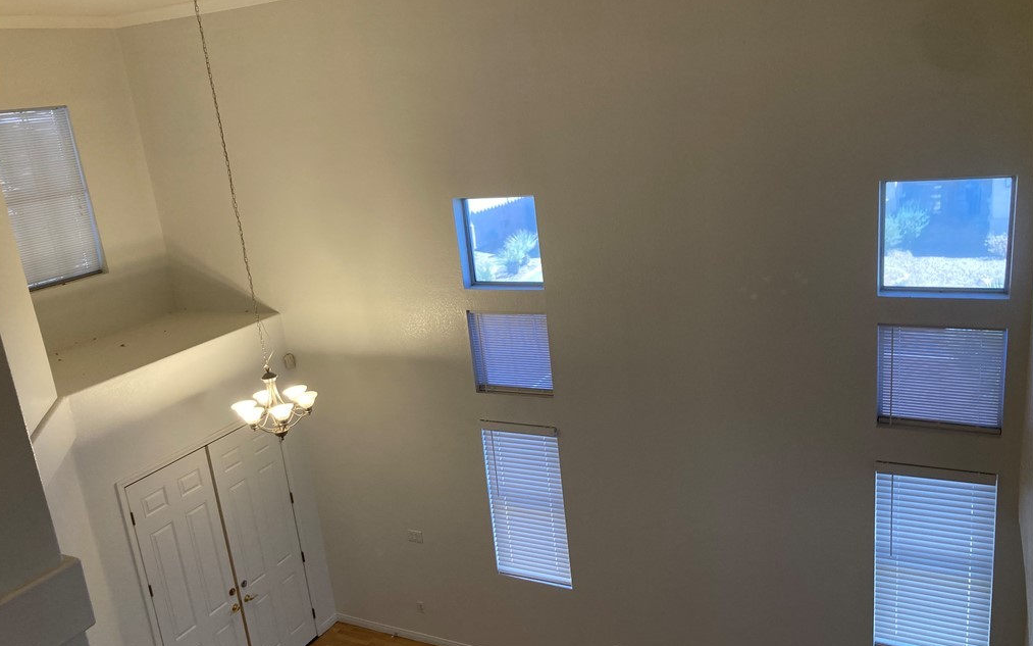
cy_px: 355
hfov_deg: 62.9
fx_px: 845
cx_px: 514
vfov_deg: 41.8
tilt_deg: -14.9
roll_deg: +5.6
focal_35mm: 30
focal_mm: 3.99
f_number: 1.8
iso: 80
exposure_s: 1/60
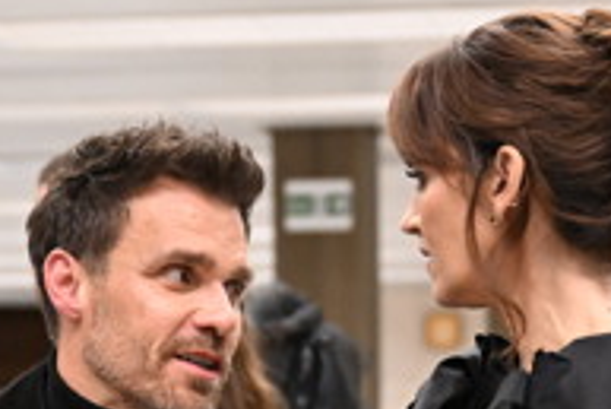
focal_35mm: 168
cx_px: 351
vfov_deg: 8.0
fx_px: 2853
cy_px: 637
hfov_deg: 12.2
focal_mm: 47
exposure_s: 1/400
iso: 5000
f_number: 2.8
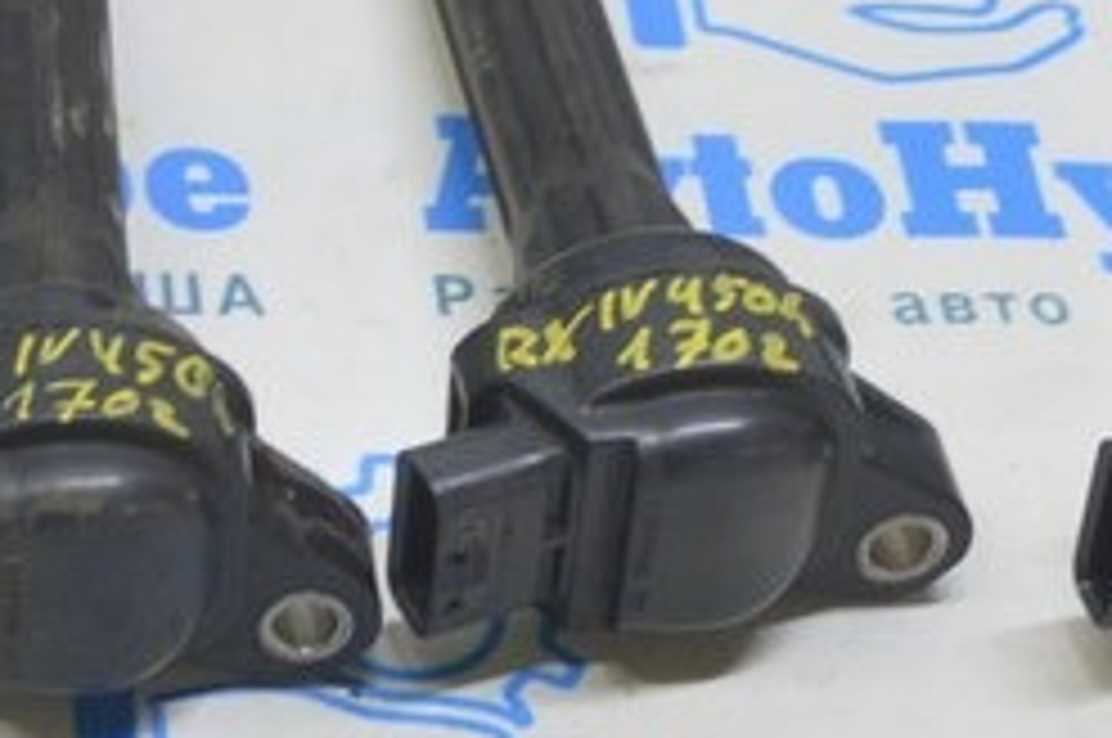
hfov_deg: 12.3
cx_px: -329
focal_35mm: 162
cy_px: 160
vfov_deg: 8.4
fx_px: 4997
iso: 400
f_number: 5.6
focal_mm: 26
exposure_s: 1/20
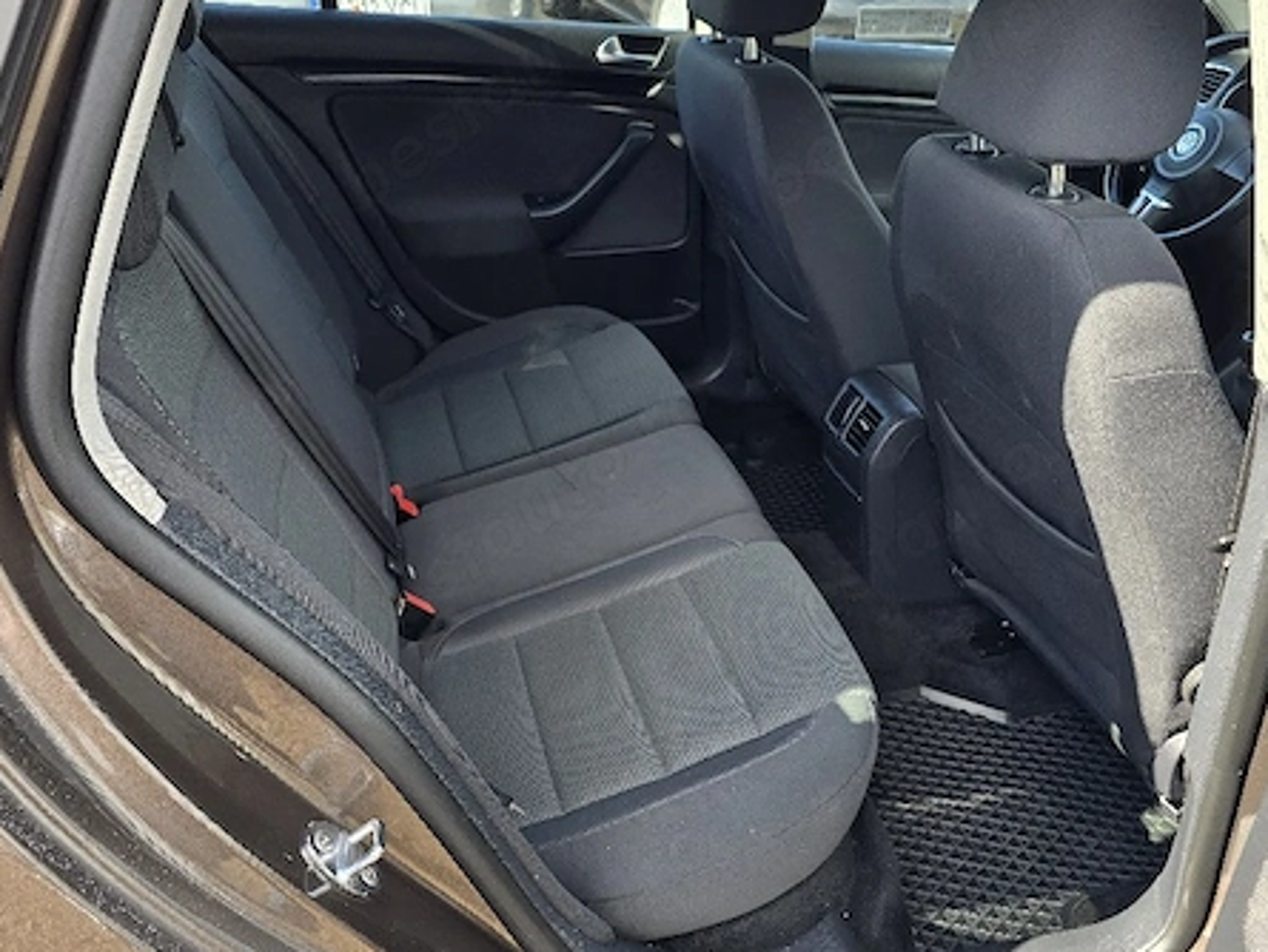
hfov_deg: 58.3
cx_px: 664
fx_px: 1136
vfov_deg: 45.4
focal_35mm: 31
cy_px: 536
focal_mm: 6.3
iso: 25
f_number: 1.7
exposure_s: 1/182
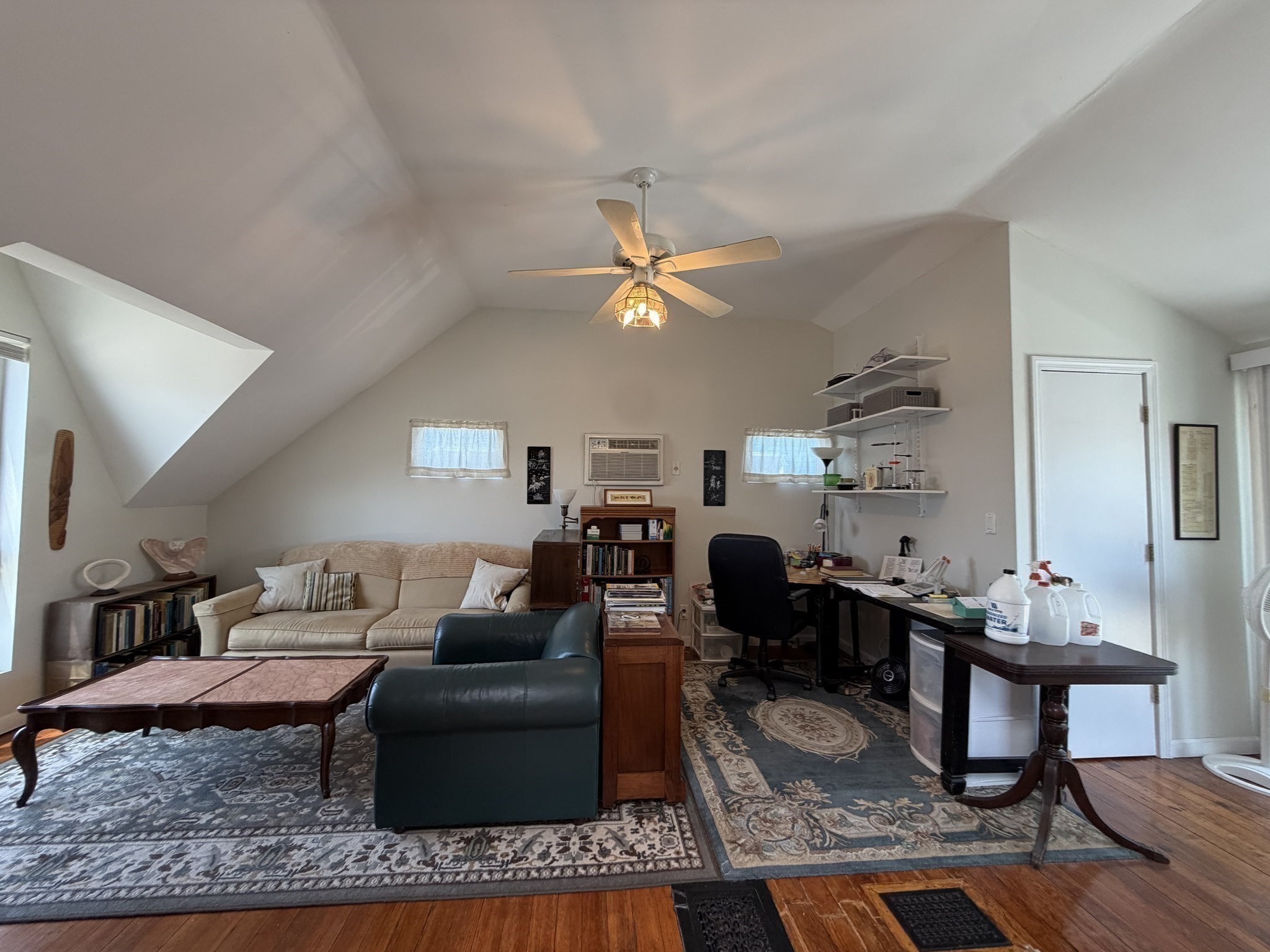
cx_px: 635
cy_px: 476
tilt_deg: +2.5
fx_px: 514
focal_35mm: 14
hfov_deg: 102.1
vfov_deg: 85.7
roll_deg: +0.2
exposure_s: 1/120
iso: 200
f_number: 2.2
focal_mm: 2.22
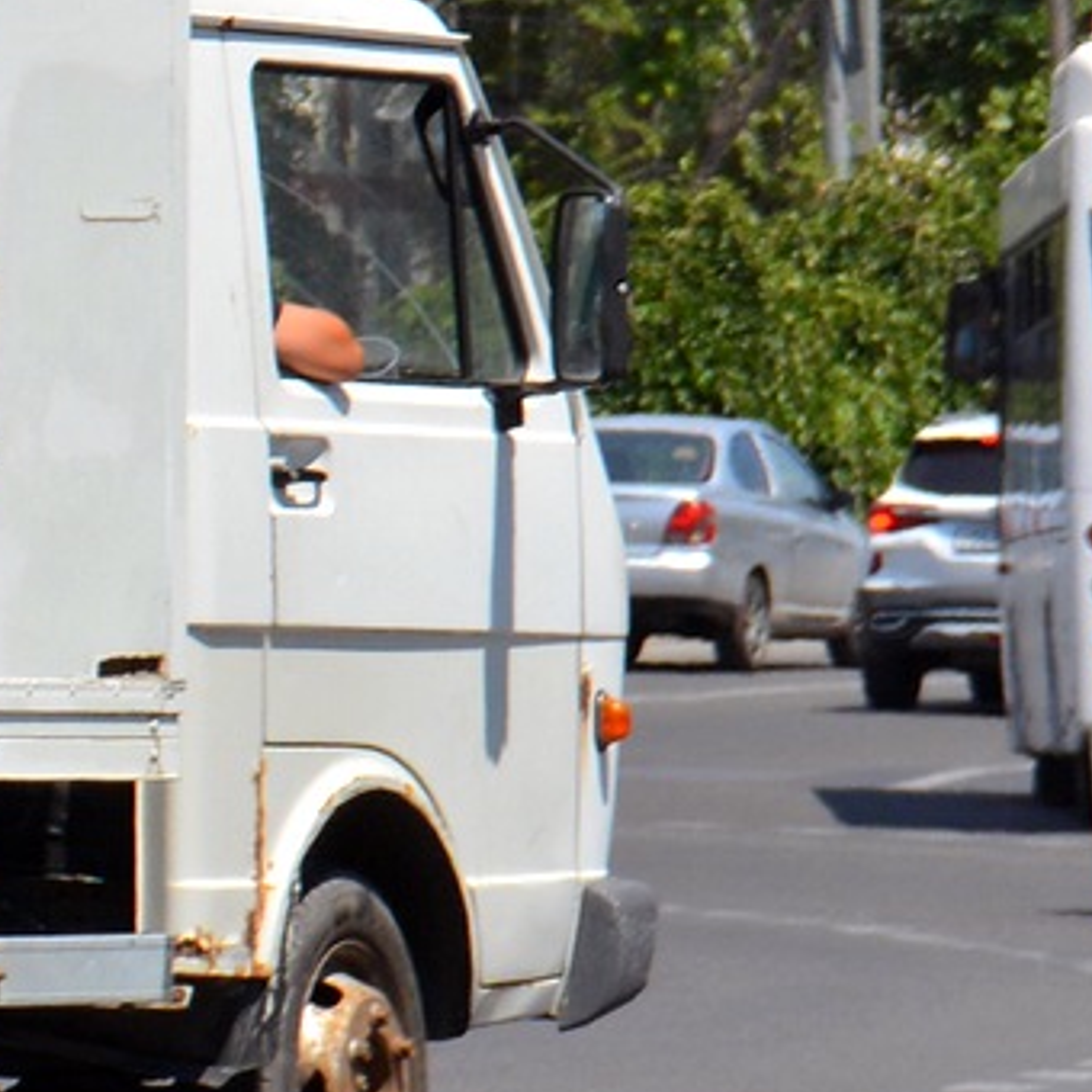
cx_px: -1031
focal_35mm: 422
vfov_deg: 4.1
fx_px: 15057
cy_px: -32
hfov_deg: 4.1
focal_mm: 75
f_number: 7.1
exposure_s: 1/1600
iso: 400
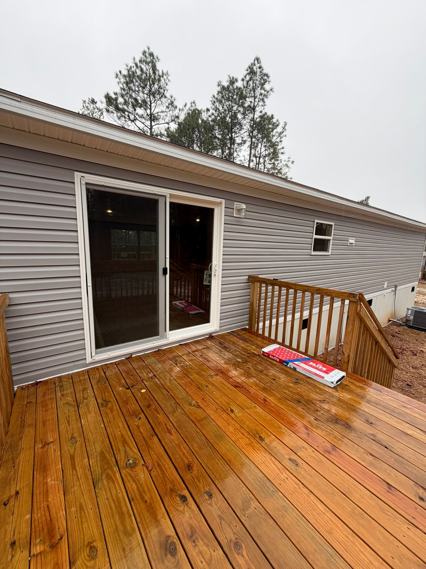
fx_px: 230
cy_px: 284
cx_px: 213
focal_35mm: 14
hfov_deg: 85.7
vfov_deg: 102.1
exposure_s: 1/130
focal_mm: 2.22
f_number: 2.2
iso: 40
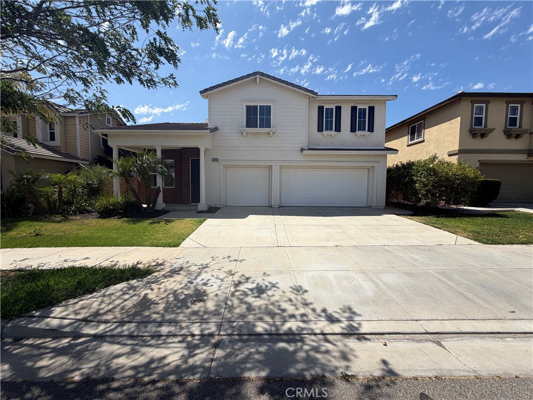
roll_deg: -0.5
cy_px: 200
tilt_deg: -2.9
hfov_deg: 102.1
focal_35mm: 14
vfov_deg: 85.7
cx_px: 266
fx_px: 216
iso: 20
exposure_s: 1/985
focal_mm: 2.22
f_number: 2.2
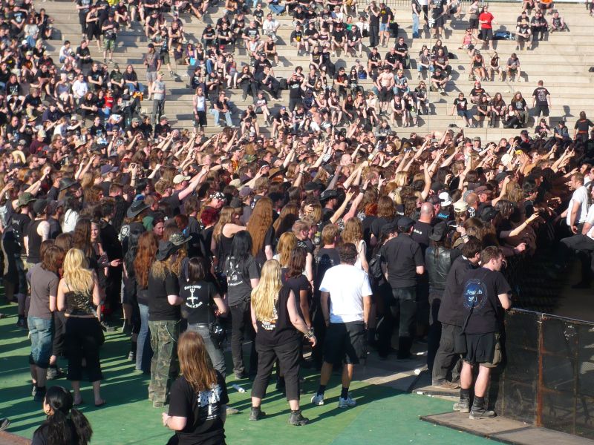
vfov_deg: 14.8
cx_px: 297
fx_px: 1716
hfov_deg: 19.6
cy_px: 222
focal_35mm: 100
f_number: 5.6
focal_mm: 16.4
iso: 100
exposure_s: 1/250
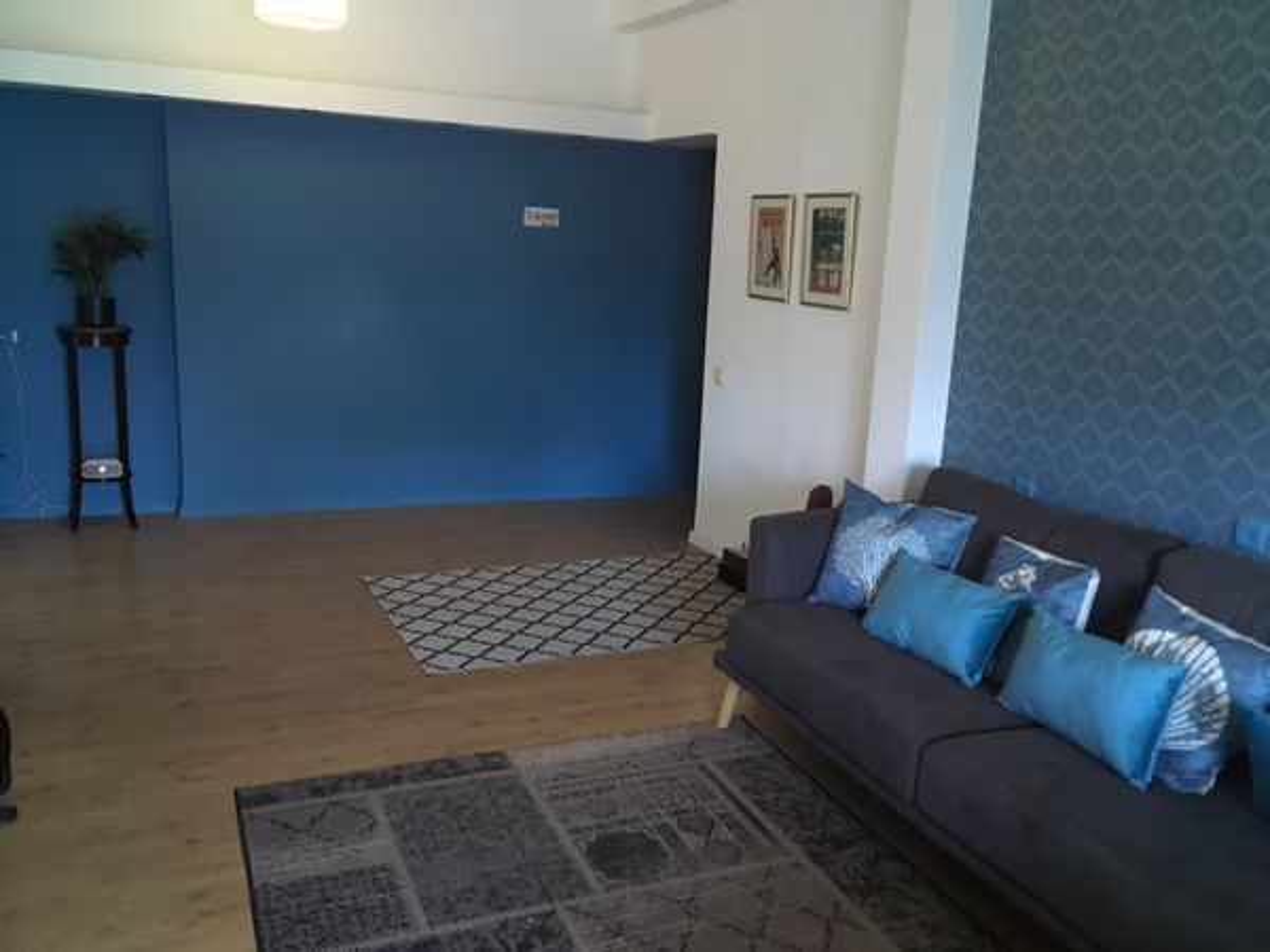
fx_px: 1064
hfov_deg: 61.7
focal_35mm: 29
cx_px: 635
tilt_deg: -10.7
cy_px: 476
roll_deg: -3.3
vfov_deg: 48.2
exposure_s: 1/17
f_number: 2.2
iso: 640
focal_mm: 4.15
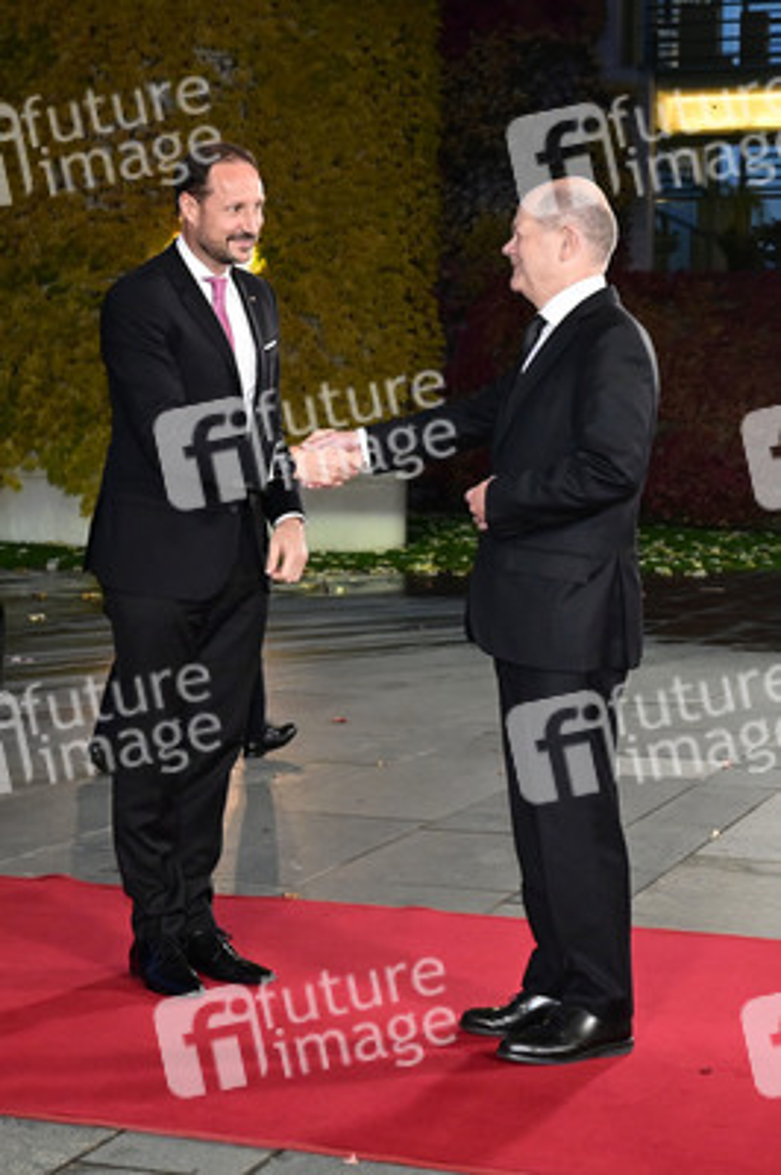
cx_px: 390
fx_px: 1206
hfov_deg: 35.9
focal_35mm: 37
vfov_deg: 51.9
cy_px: 588
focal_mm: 37
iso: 5000
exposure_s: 1/200
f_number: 5
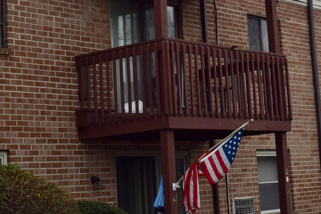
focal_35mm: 96
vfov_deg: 14.1
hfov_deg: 21.0
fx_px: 857
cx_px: 254
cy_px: 15
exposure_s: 1/200
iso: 100
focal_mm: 29
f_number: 9
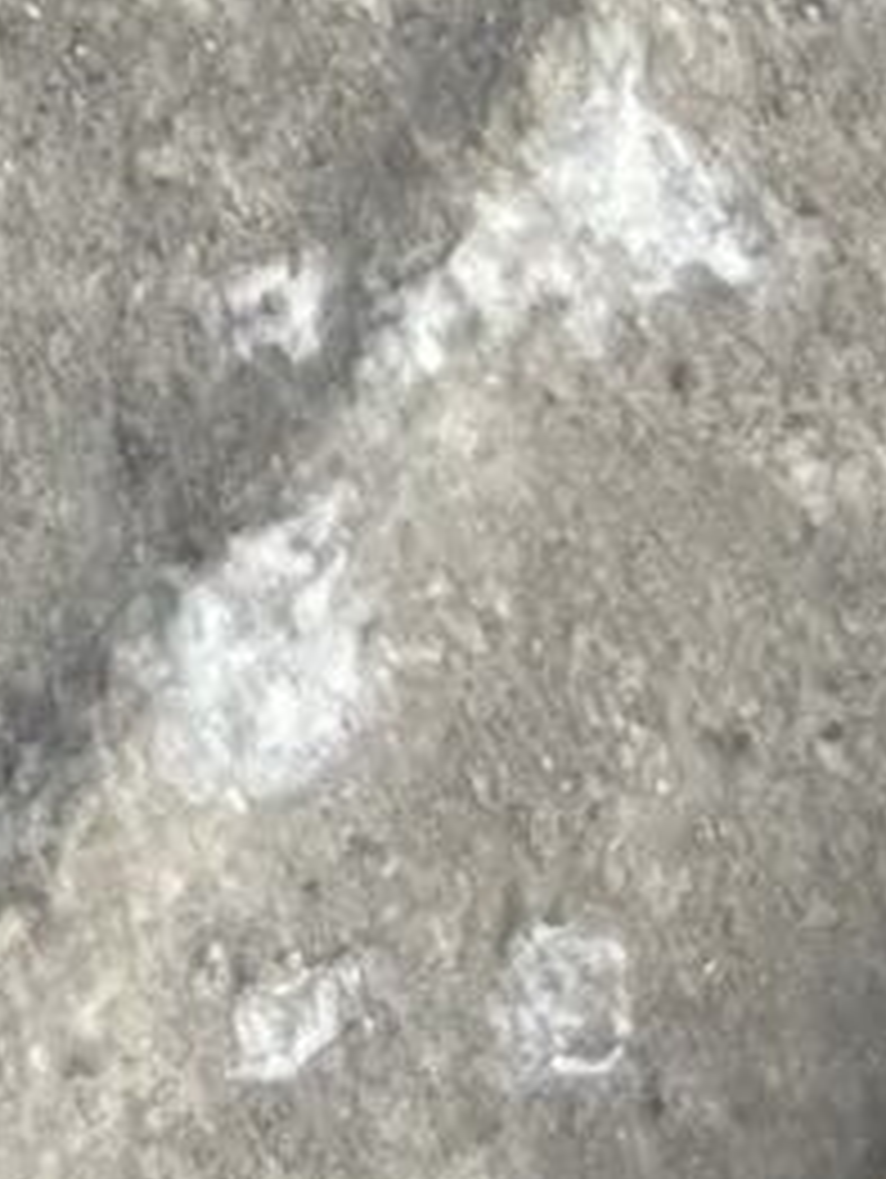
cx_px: -603
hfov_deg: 7.2
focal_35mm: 203
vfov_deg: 8.6
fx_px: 6916
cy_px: -1994
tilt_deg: -59.9
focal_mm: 5.1
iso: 125
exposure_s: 1/93
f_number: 1.6
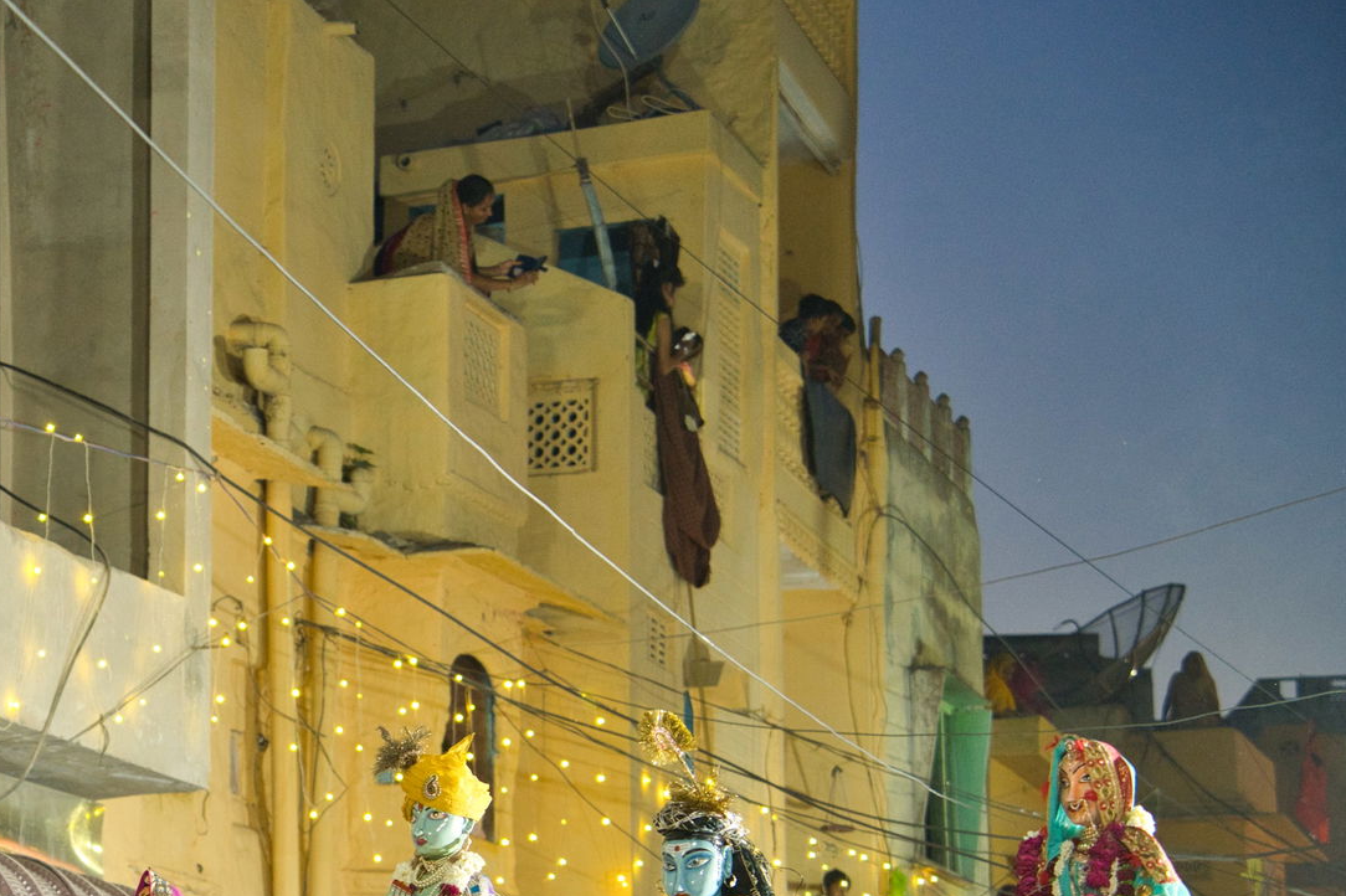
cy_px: 752
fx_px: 3775
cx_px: 184
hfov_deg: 19.9
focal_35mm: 101
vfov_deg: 13.5
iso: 2000
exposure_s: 1/100
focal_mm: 57
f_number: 4
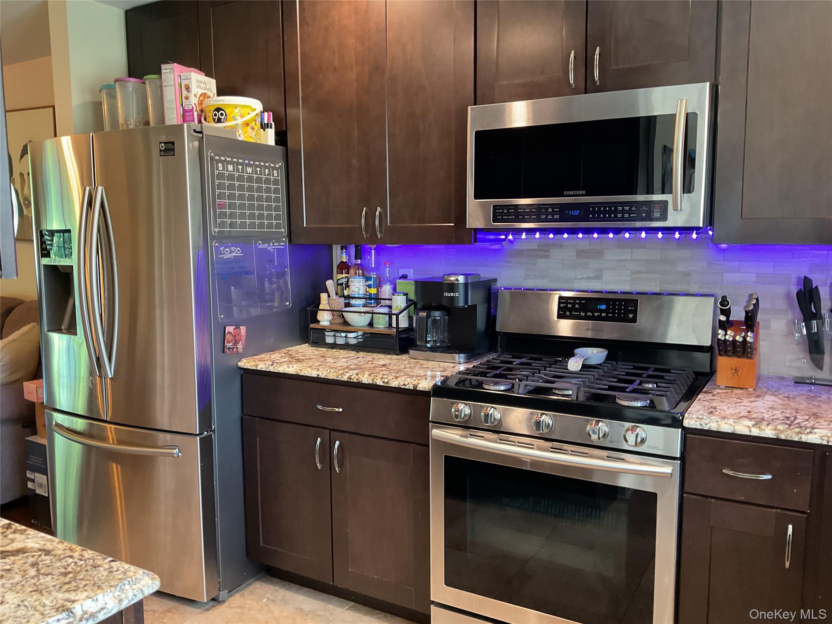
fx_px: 697
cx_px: 416
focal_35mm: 29
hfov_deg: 61.7
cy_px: 312
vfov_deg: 48.2
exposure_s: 1/40
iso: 200
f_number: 1.8
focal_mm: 3
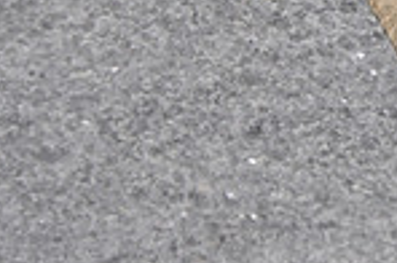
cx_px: 719
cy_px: -165
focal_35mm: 618
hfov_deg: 3.3
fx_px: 6800
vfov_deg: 2.2
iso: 200
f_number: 10
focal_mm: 105
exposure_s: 1/400
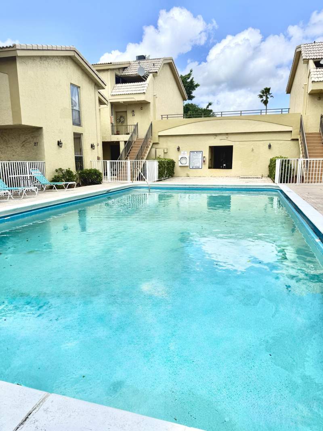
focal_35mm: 24
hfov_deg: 56.8
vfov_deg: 71.6
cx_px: 162
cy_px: 216
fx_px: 298
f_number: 1.78
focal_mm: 6.76
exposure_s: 1/4673
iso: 80
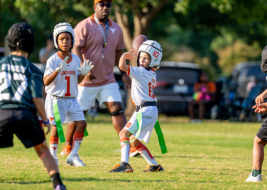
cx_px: 138
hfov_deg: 5.7
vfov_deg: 4.0
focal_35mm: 356
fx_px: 2702
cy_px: 100
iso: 250
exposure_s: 1/2000
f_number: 2.8
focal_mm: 200
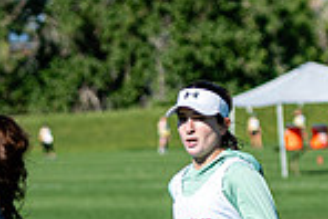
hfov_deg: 3.9
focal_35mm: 528
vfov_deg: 2.6
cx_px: -120
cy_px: 351
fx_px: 4815
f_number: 3.2
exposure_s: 1/2000
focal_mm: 90
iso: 125
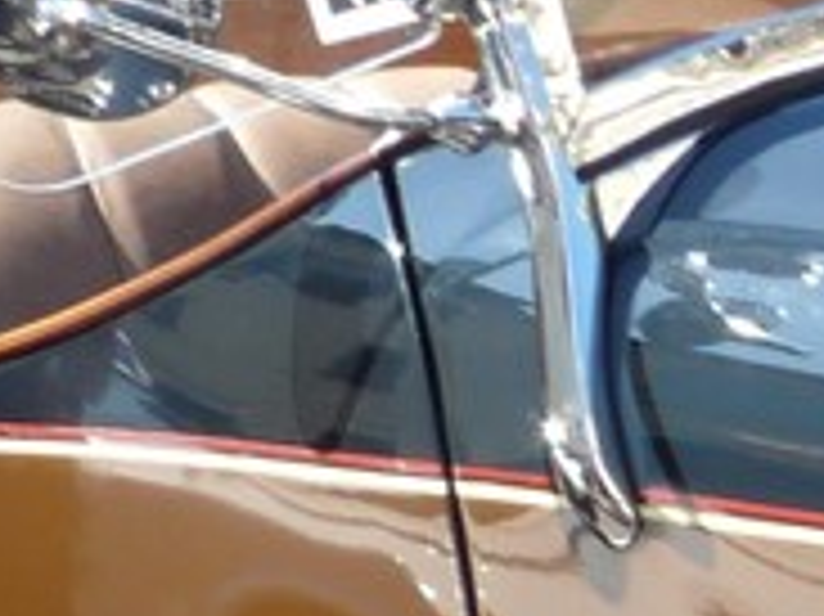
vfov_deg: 6.9
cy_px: 1951
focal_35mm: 189
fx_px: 4496
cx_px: 2783
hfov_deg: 8.2
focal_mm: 4.8
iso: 100
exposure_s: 1/200
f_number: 4
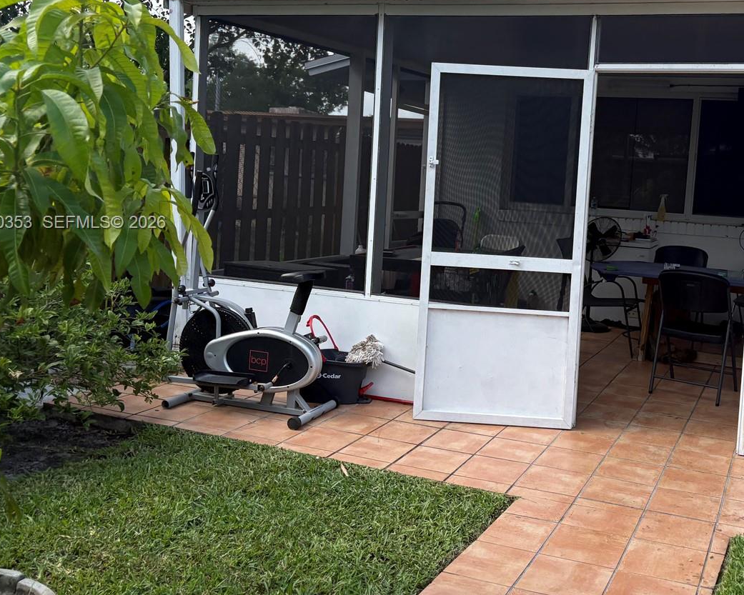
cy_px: 224
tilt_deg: -0.1
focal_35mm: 39
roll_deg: -3.2
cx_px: 515
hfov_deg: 45.9
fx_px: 859
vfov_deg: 38.0
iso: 64
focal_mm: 5.96
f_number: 1.6
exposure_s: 1/1626
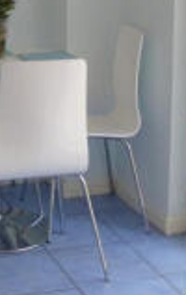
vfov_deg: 20.9
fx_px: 783
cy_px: 25
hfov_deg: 13.4
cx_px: 21
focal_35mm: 97
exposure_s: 1/60
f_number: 3.1
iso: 400
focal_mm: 4.5
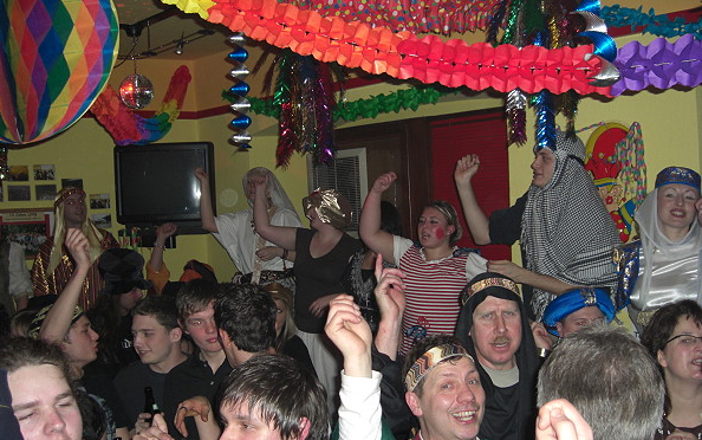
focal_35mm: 41
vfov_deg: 31.3
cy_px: 248
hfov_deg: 48.2
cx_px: 350
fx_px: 785
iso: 200
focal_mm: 7.9
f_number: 2.8
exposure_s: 1/60
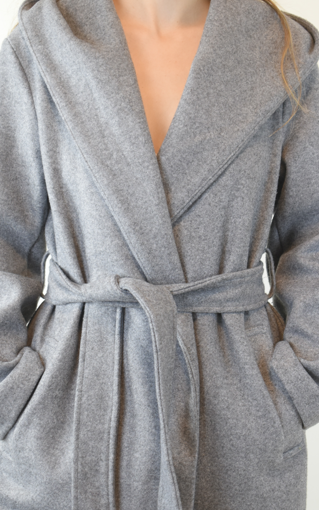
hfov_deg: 16.7
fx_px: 1085
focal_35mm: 78
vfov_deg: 26.5
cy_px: 253
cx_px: 180
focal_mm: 38
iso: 560
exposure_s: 1/60
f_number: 4.8
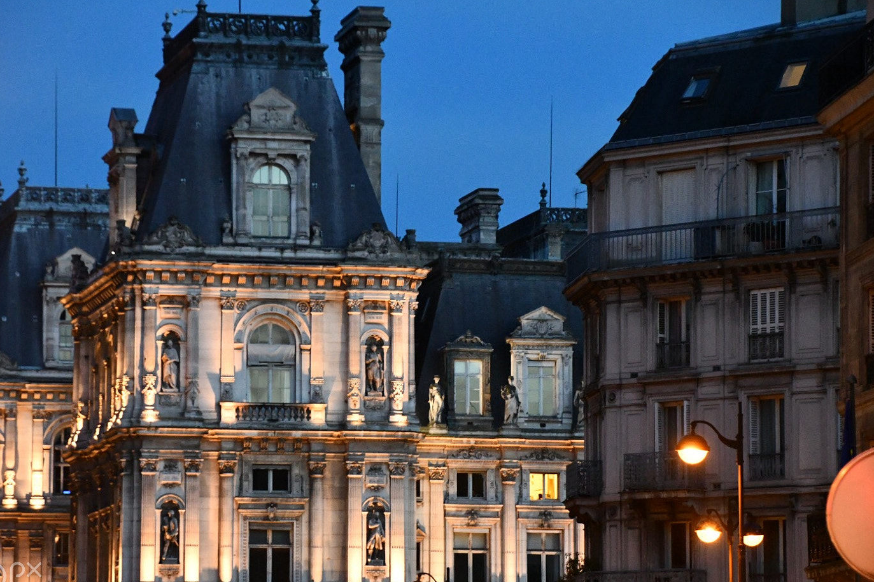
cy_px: 321
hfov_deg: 11.2
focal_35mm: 183
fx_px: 4442
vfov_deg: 7.5
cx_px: 393
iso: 5000
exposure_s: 1/60
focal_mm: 105
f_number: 5.6
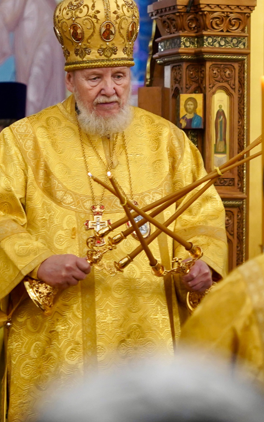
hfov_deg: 9.0
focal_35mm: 146
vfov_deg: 14.3
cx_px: 139
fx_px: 1681
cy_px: 171
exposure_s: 1/160
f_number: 2.8
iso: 1600
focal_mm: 70
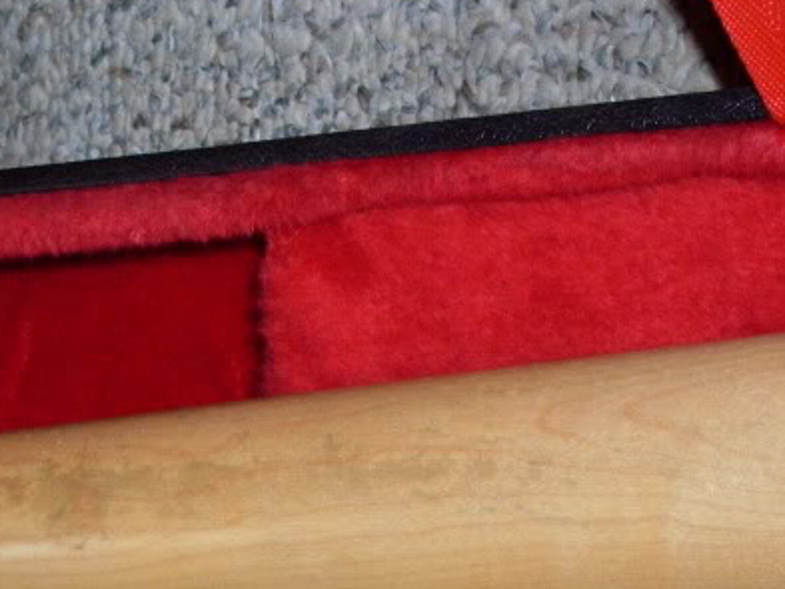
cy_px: 513
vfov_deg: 14.8
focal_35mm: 99
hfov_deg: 19.5
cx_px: 82
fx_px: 2246
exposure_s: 1/45
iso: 100
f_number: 2.8
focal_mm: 6.3
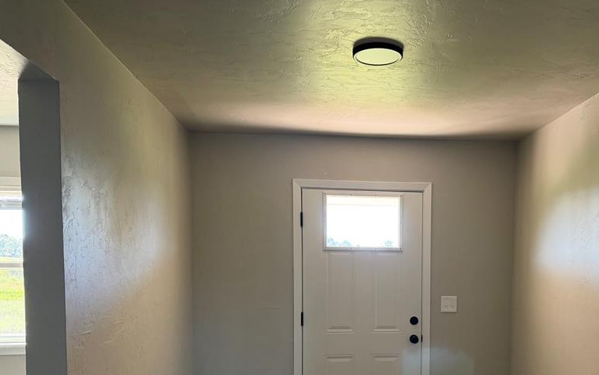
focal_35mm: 34
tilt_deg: -0.5
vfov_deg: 36.1
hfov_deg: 55.5
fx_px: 555
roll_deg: -0.4
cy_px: 298
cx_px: 398
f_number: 1.78
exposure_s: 1/66
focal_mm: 6.76
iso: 200
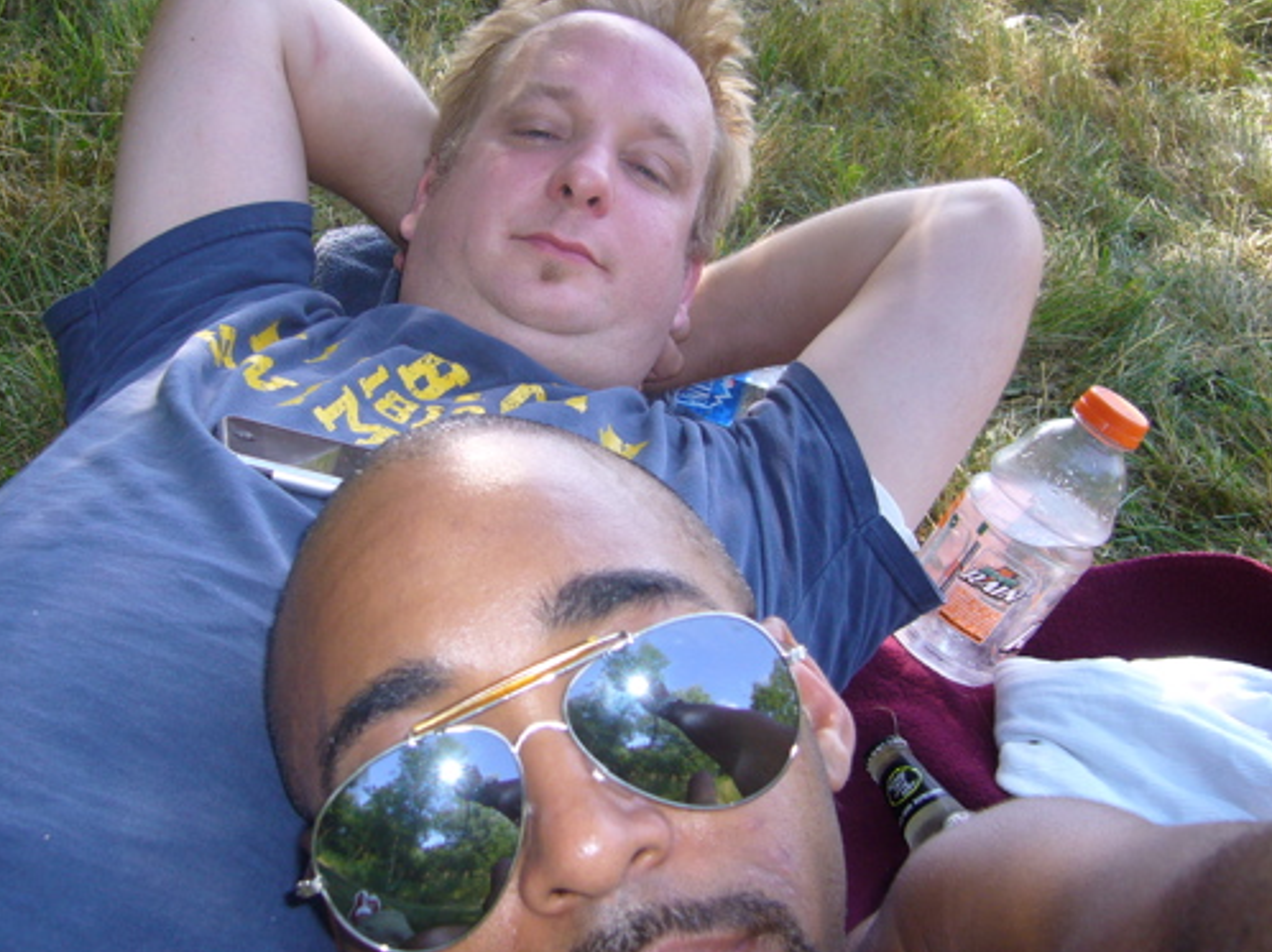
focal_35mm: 45
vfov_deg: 32.1
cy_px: 378
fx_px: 1653
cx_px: 552
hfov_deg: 42.0
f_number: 2.8
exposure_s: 1/200
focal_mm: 5.8
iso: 80
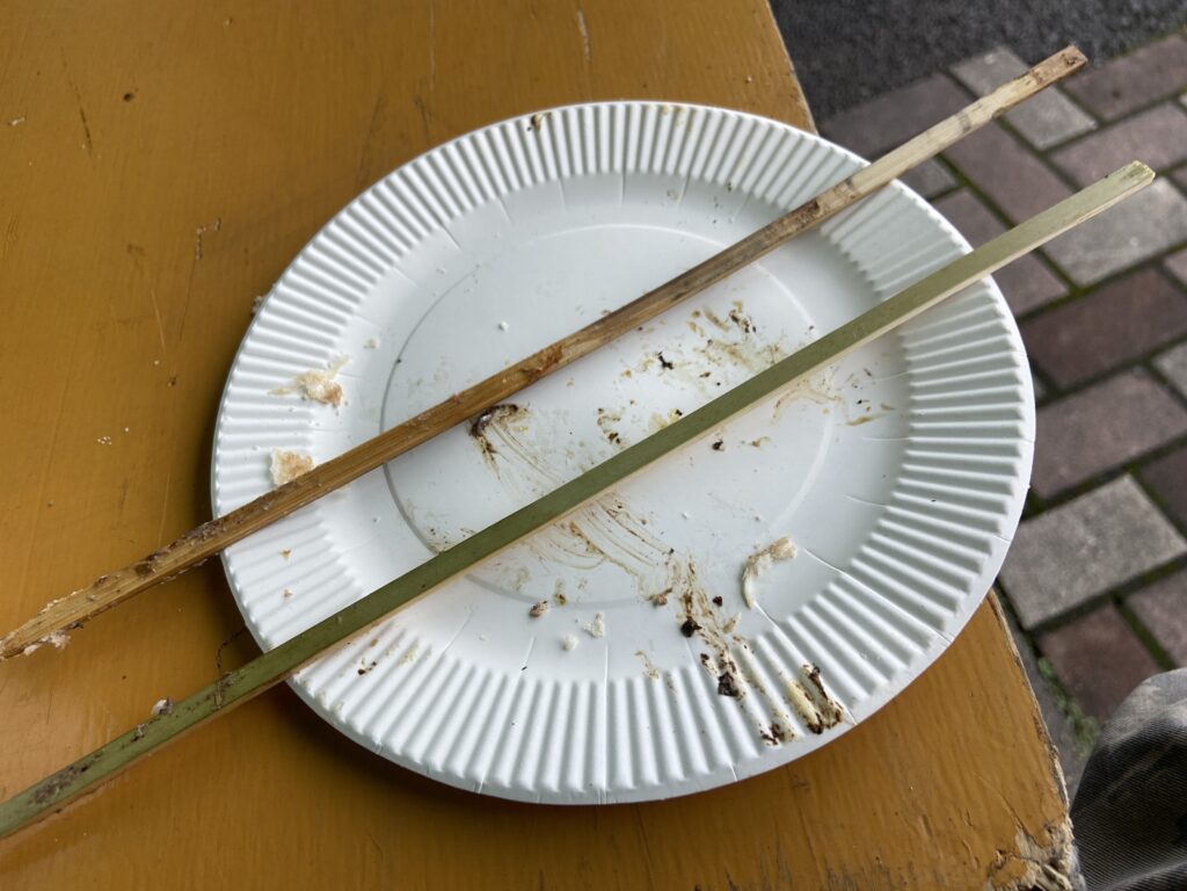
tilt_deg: -57.3
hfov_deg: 67.3
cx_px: 594
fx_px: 892
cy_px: 446
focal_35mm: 26
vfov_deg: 53.1
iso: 32
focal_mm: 4.25
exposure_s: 1/582
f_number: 1.8
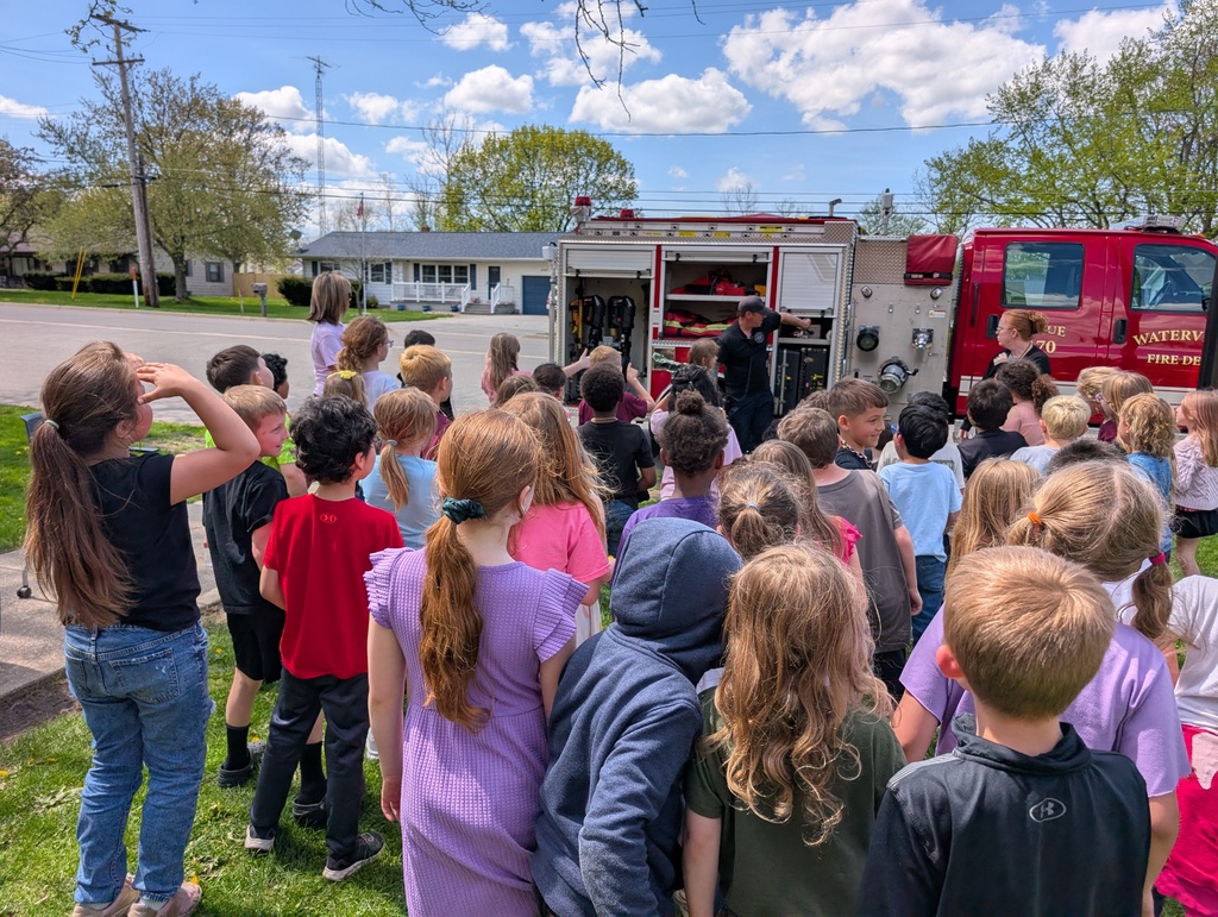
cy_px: 458
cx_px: 609
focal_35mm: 24
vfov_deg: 56.9
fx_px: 846
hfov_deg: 71.5
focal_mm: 6.9
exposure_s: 1/974
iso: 19
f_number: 1.68
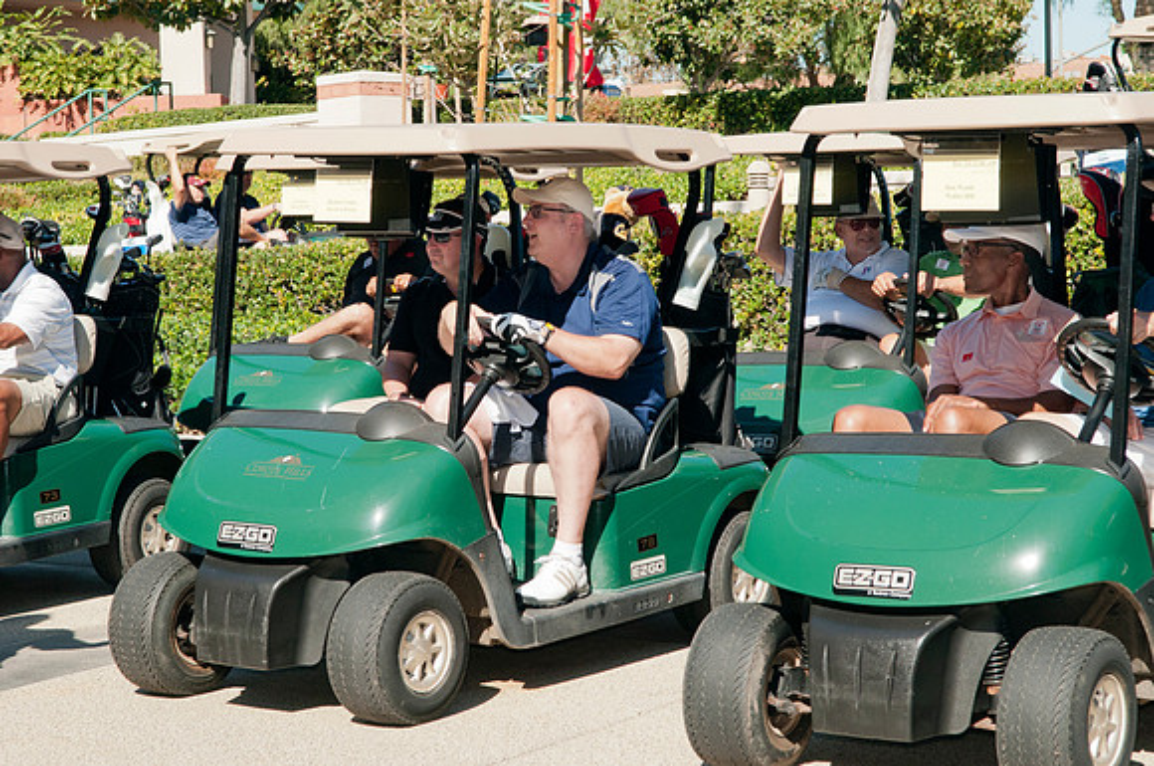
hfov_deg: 24.6
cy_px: 383
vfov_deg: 16.5
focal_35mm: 82
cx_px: 577
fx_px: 2641
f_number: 9
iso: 400
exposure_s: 1/200
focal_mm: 55
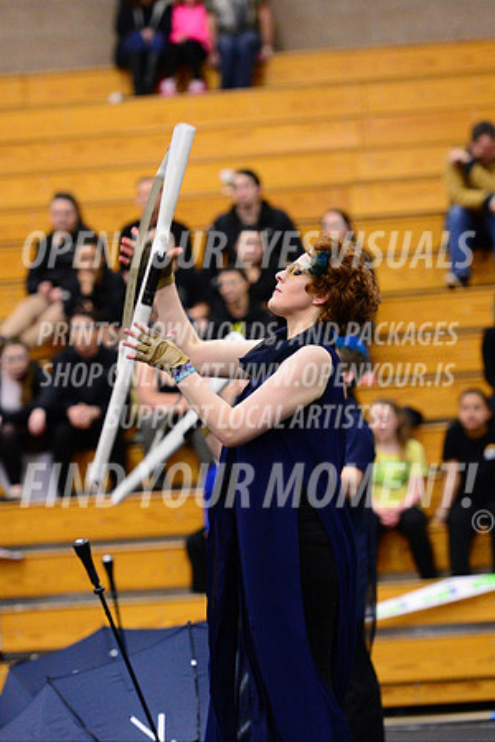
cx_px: 248
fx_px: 2784
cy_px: 371
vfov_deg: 15.2
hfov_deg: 10.2
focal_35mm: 135
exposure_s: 1/320
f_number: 2.8
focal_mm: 135
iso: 6400
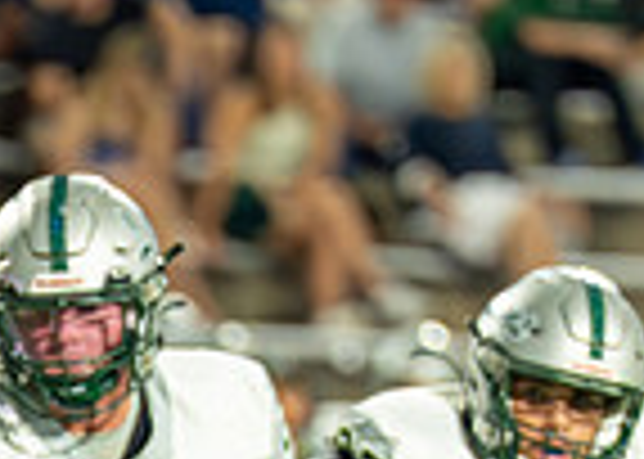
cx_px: -200
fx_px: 23364
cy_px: 928
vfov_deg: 1.1
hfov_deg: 1.6
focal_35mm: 1278
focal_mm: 200
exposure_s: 1/1250
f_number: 2.8
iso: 2500
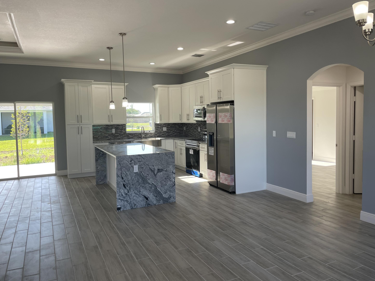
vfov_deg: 51.4
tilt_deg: -3.5
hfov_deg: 65.3
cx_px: 191
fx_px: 293
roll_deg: +1.1
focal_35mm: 27
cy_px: 136
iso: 32
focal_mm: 4.2
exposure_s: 1/138
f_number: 1.6
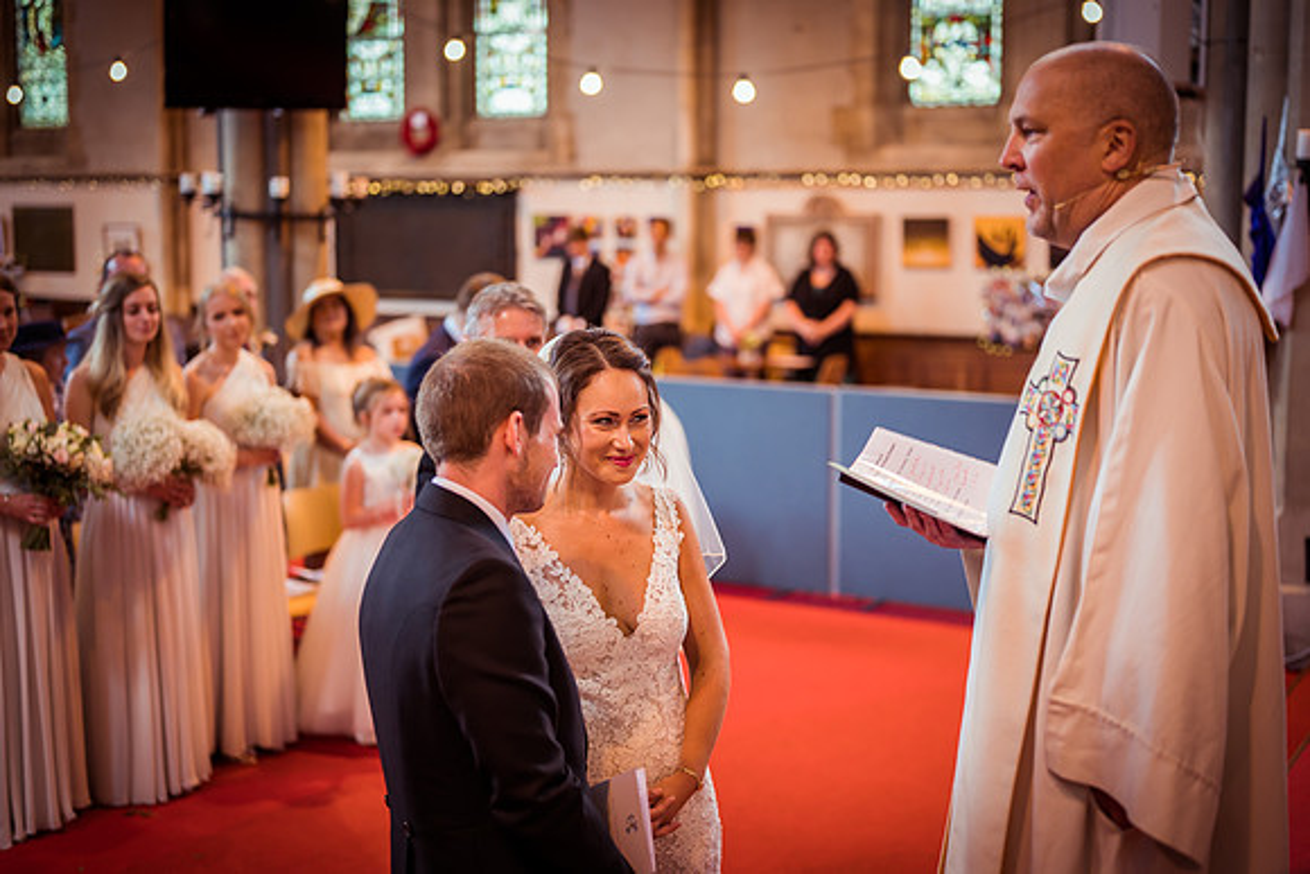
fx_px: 1840
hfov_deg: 39.2
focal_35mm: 51
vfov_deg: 26.7
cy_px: 437
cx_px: 655
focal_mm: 50
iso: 560
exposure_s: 1/160
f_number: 1.8
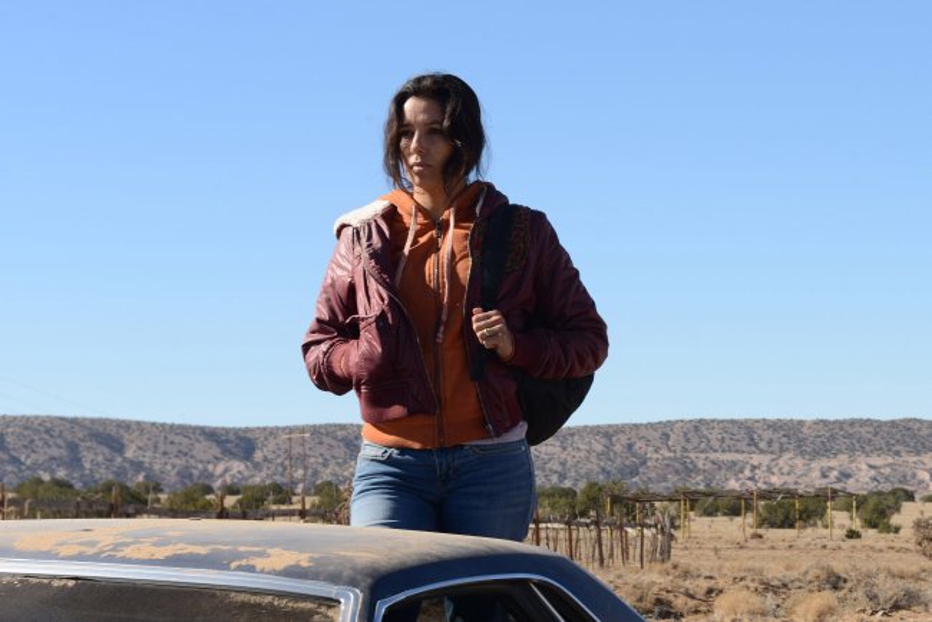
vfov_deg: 19.5
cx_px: 466
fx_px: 1813
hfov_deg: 28.8
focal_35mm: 70
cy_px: 311
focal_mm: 70
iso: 100
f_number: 11
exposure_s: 1/100
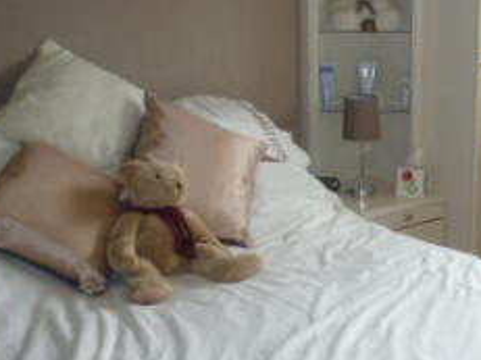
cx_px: 380
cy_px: 170
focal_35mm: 63
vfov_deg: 23.3
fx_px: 875
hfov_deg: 30.1
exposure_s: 1/30
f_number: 2.8
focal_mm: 4.4
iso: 100
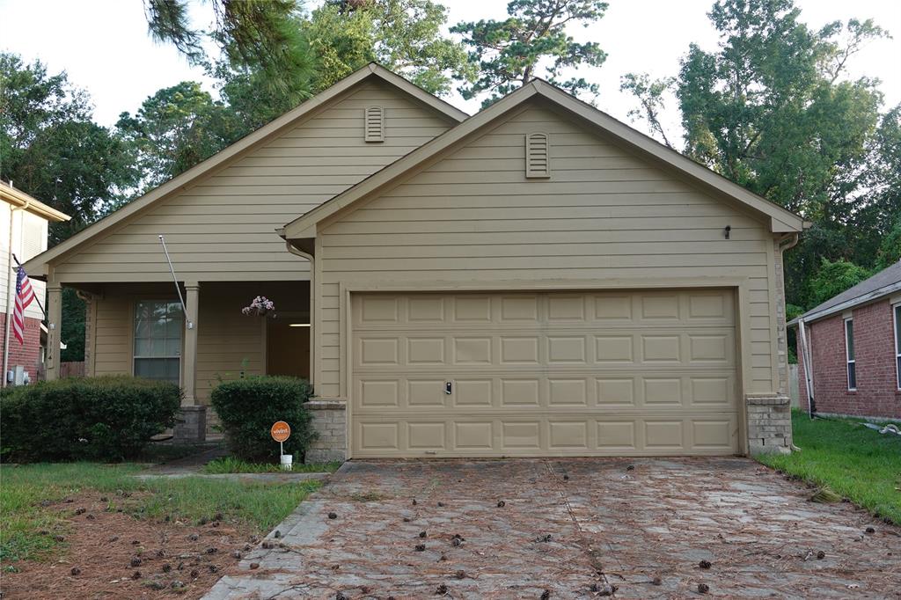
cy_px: 300
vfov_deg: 35.9
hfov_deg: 51.9
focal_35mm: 37
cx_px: 450
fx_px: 926
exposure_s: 1/80
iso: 100
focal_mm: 13.7
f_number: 3.2
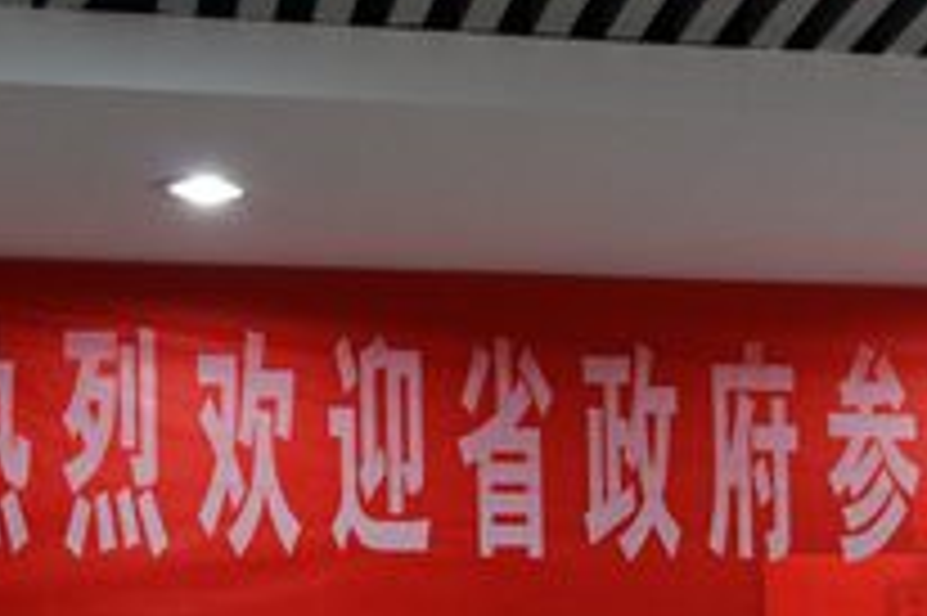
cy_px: 920
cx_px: 1188
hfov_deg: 14.1
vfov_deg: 9.5
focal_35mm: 140
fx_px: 3602
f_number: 4.5
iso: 1600
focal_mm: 36
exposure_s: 1/80
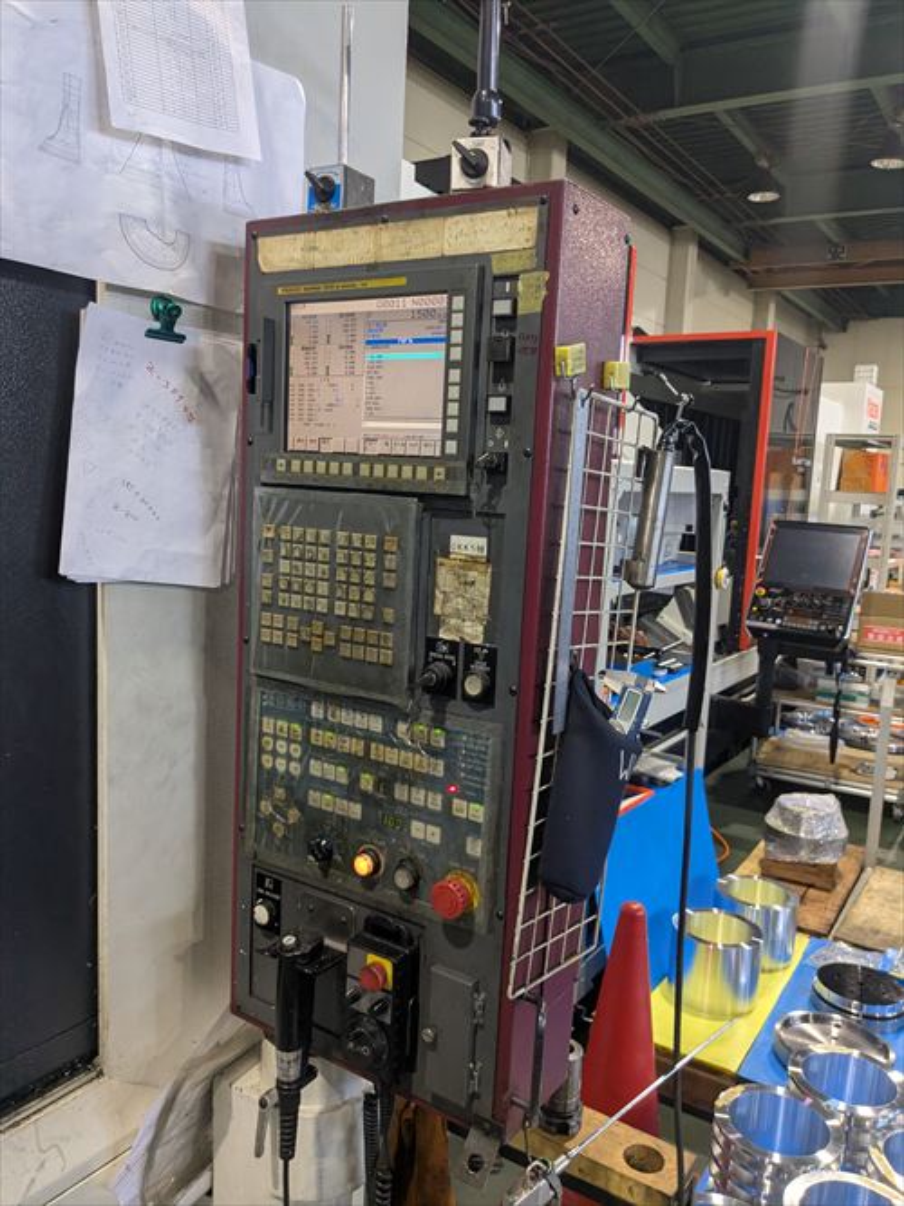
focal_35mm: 27
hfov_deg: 51.3
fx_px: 940
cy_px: 603
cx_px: 452
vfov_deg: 65.3
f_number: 1.73
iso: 279
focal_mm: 4.38
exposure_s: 1/120
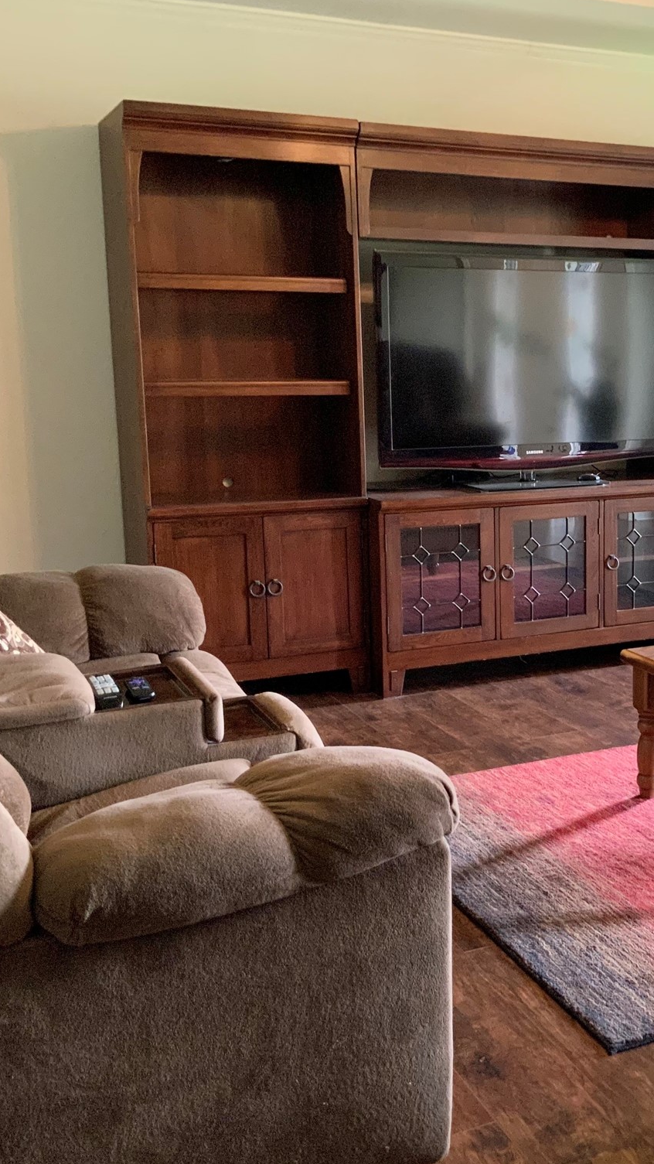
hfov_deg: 26.7
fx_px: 1326
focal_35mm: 43
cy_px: 579
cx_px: 592
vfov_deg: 47.4
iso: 250
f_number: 1.8
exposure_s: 1/60
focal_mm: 3
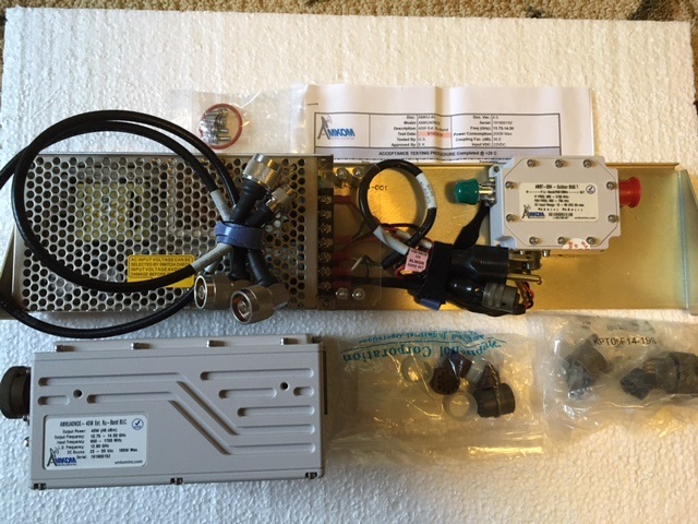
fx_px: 585
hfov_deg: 61.7
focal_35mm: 29
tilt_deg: -83.4
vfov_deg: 48.2
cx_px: 349
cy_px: 262
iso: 200
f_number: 2.2
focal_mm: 4.15
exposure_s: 1/24
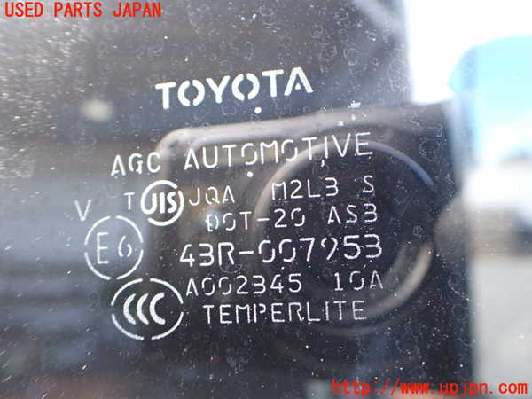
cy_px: 200
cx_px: 266
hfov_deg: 60.0
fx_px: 461
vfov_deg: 46.8
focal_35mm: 30
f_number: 2.3
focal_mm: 5.4
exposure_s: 1/100
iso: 800
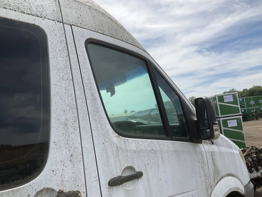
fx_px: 219
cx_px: 131
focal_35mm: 29
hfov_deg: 61.7
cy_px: 98
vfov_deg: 48.2
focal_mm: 3
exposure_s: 1/1848
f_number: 1.8
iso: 25
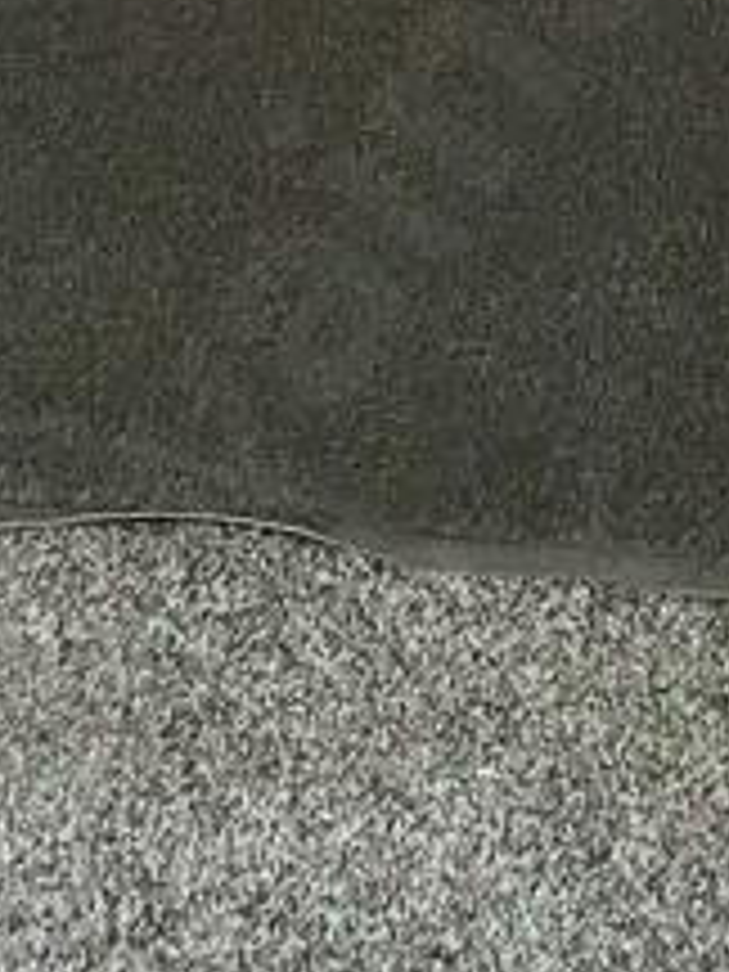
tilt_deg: -45.6
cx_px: 540
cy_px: 0
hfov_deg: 11.1
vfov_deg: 14.6
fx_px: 3735
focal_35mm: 133
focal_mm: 3.99
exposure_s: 1/33
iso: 250
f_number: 1.8
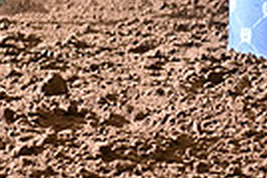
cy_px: -187
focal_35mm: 412
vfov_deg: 3.3
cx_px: 189
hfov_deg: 5.0
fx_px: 3052
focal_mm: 95
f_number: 3.2
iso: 1600
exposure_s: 1/250
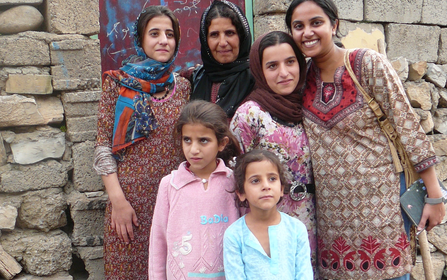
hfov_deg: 40.3
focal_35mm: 50
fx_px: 609
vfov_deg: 25.7
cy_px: 192
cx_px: 226
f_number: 2.8
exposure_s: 1/100
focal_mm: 5.2
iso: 80
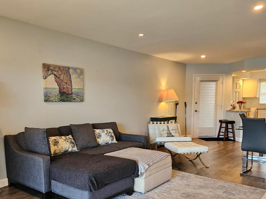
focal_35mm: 31
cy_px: 130
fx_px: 238
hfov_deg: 58.2
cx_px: 116
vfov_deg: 44.9
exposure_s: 1/120
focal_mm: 5.4
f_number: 1.8
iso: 250
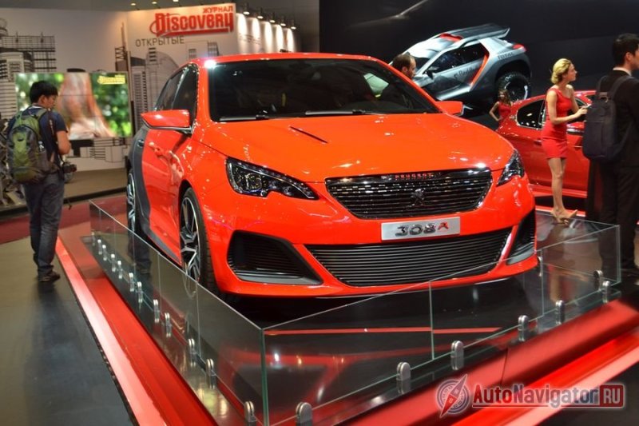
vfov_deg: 28.1
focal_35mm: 48
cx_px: 320
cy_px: 213
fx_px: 852
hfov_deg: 41.1
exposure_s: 1/60
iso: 560
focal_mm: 32
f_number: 4.8
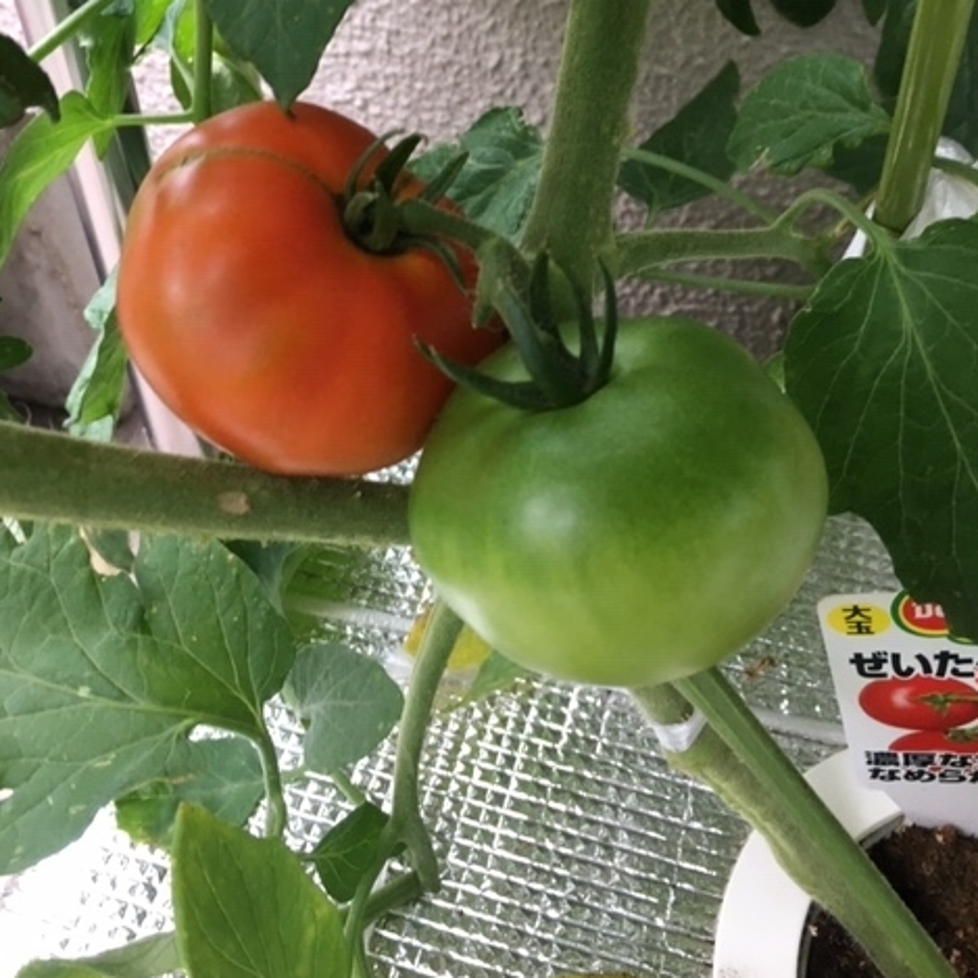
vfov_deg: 46.5
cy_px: 334
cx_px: 492
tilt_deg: -43.7
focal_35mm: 35
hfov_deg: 47.2
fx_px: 1119
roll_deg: -0.1
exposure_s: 1/30
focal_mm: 4.15
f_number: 2.2
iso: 80
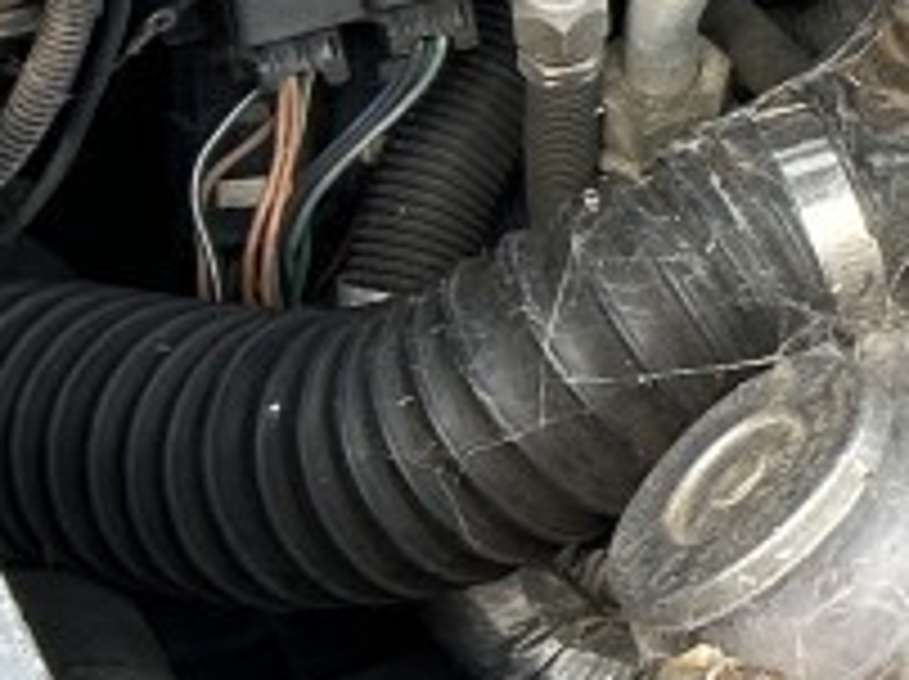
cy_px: 81
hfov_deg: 10.3
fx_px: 4328
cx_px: 2223
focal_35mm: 165
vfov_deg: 8.9
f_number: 1.5
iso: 50
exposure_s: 1/588
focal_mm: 5.7
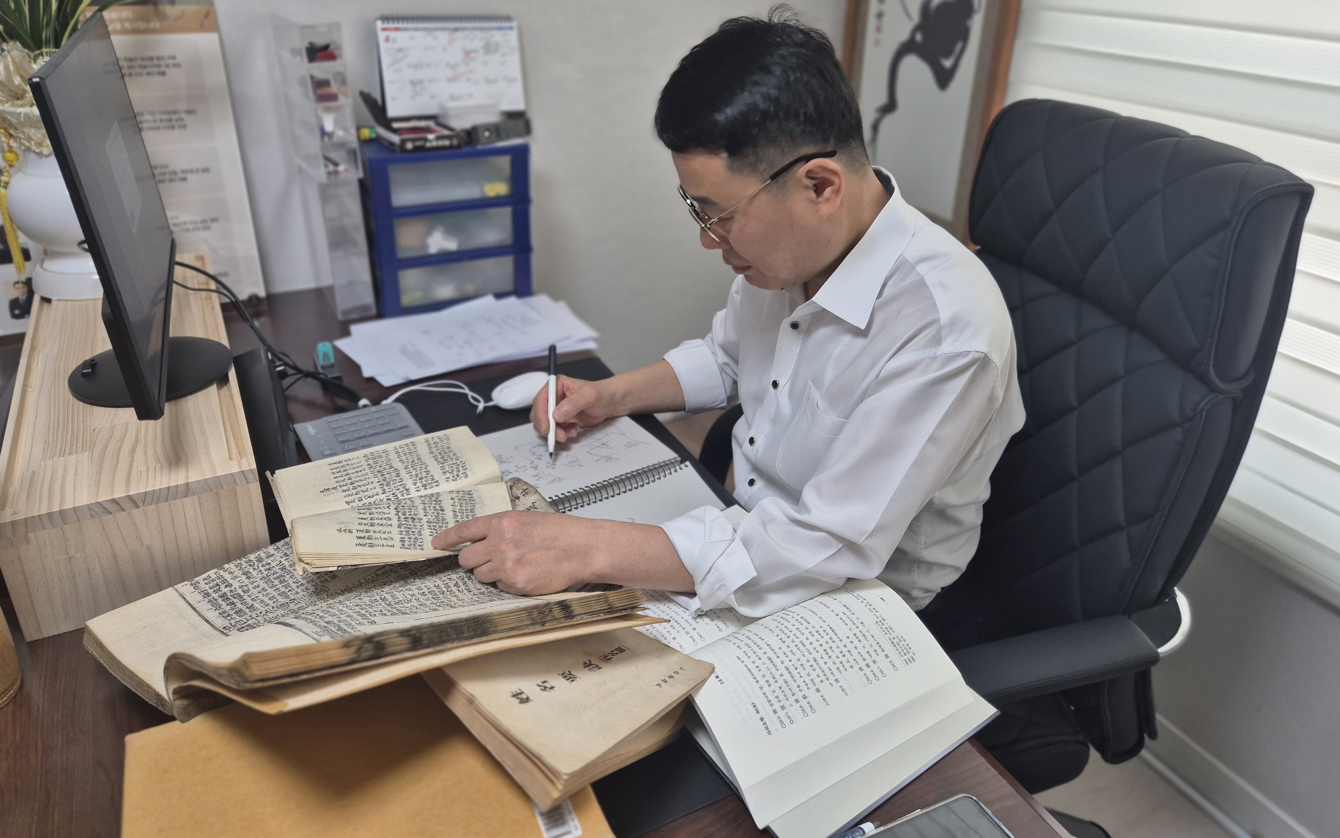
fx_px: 913
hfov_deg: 72.5
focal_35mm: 25
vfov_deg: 48.9
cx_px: 676
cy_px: 324
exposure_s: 1/120
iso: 125
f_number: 1.8
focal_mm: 5.4
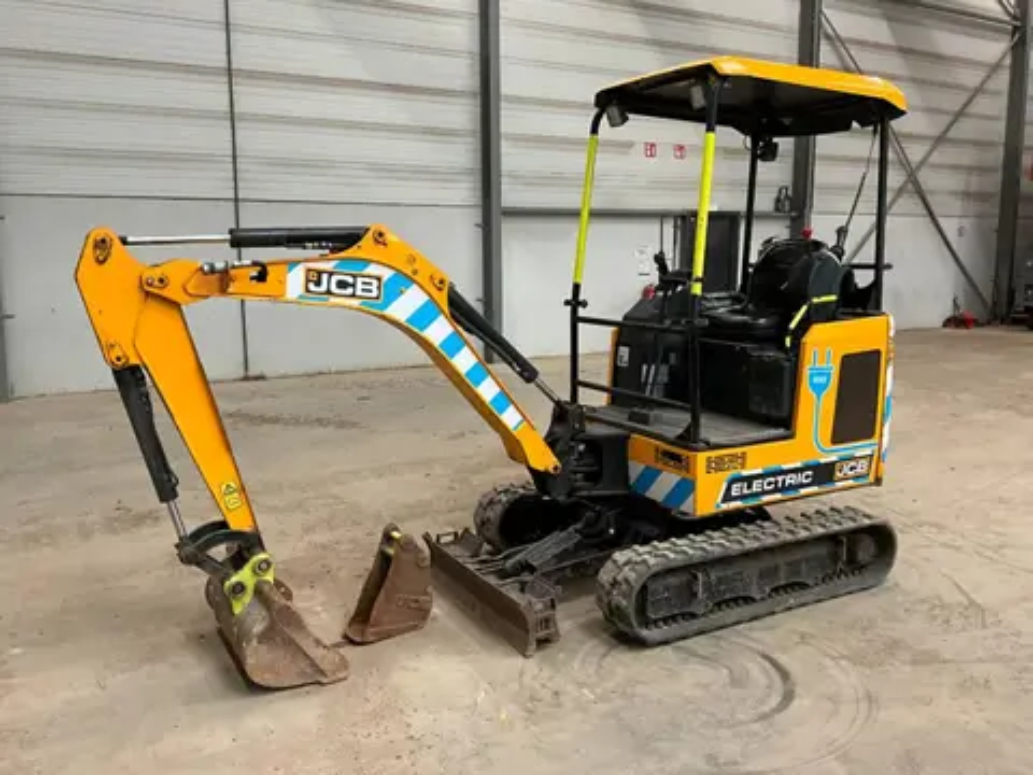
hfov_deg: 61.7
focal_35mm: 29
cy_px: 388
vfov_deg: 48.2
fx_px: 865
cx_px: 516
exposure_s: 1/60
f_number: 1.8
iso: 125
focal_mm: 3
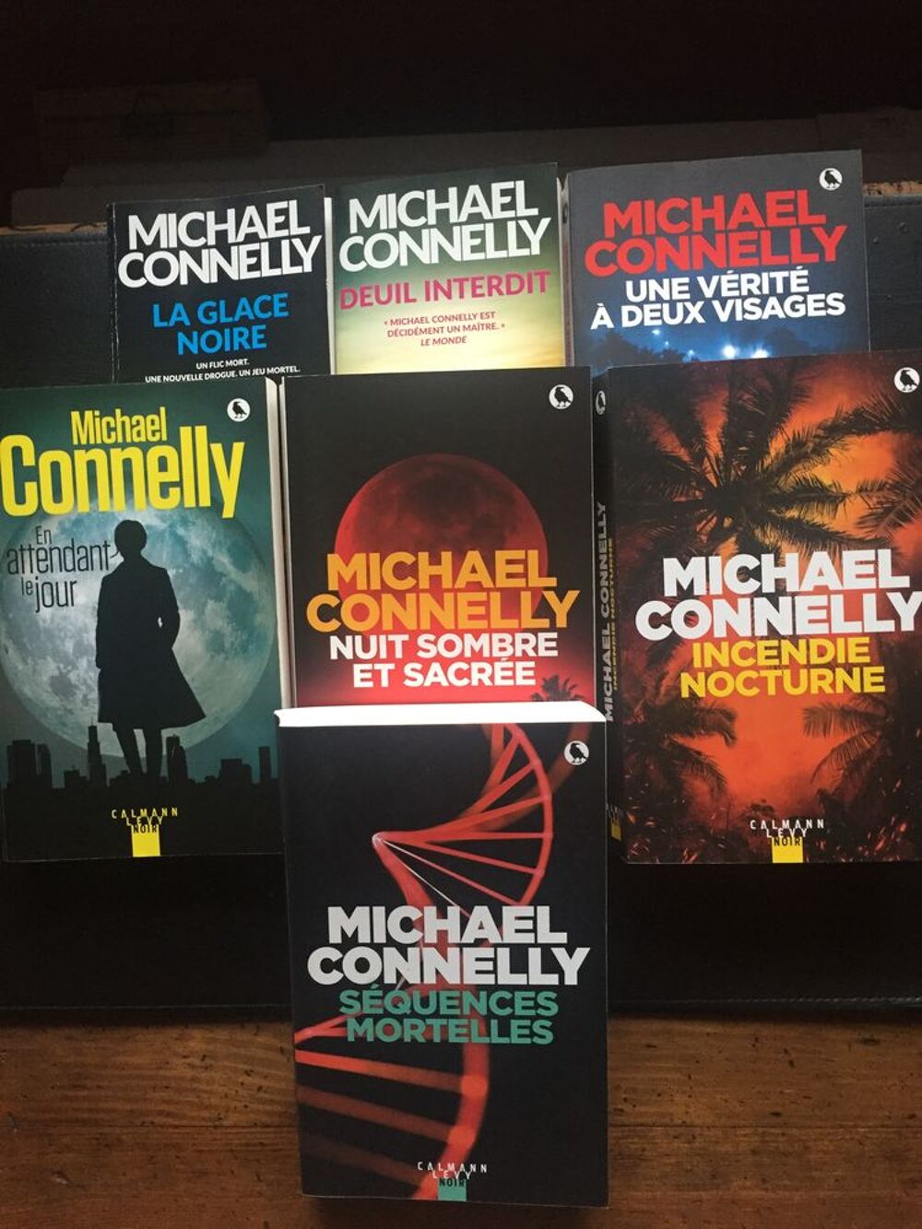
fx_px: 1030
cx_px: 461
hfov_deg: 48.2
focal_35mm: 29
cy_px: 614
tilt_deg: -84.0
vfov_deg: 61.7
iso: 200
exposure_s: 1/33
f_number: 2.2
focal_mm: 4.15
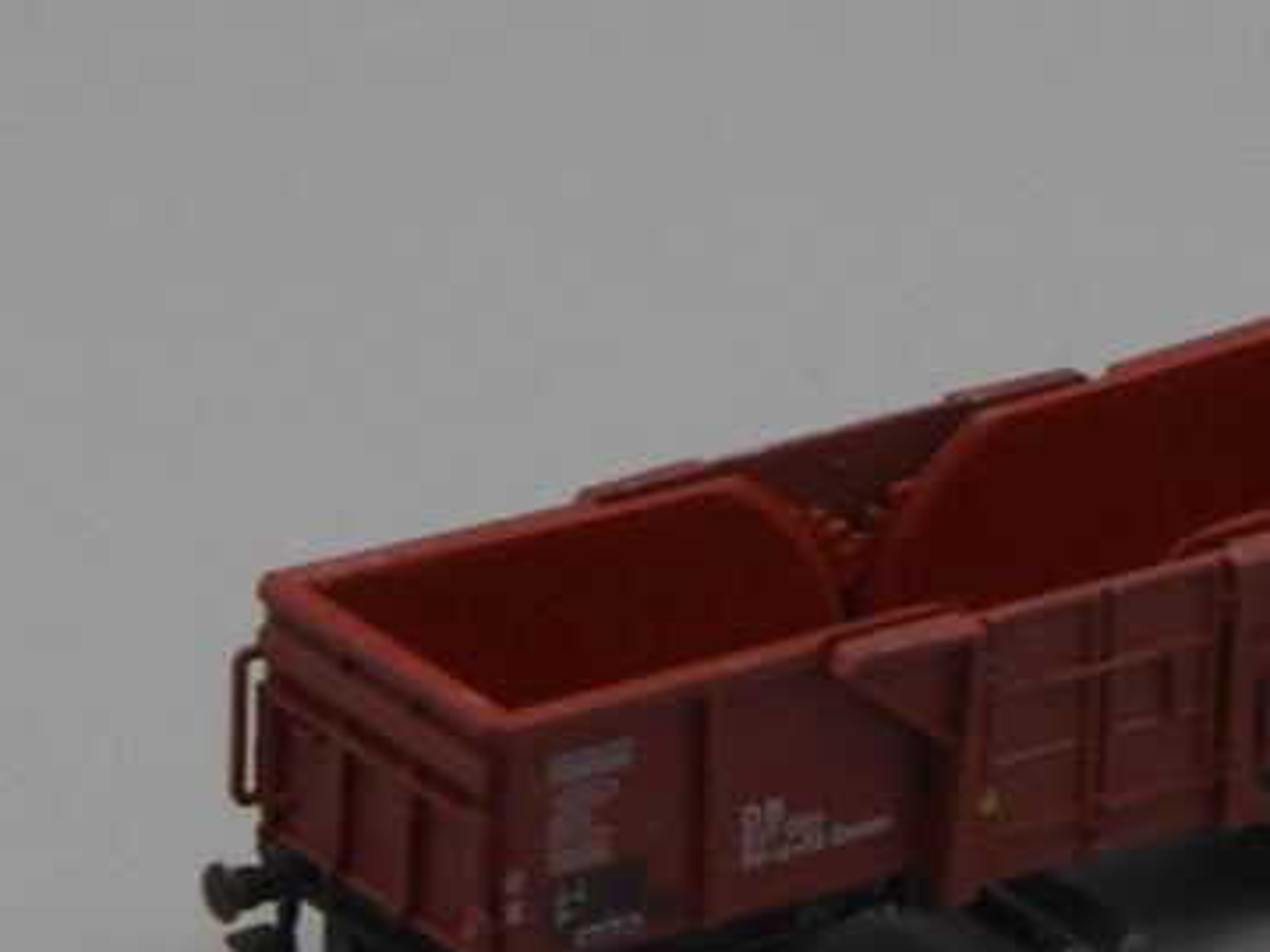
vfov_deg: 6.5
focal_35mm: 228
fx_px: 8362
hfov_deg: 8.7
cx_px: 987
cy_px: 679
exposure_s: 1/80
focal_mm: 14.3
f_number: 4.7
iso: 80
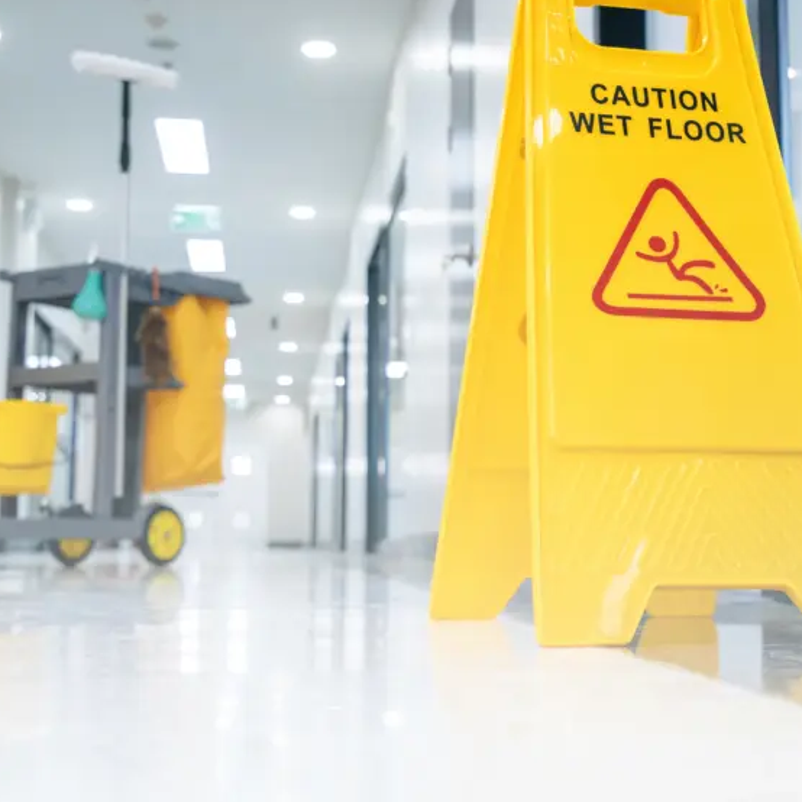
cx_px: 473
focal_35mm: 55
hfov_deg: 31.0
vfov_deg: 31.1
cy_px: 348
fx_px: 1442
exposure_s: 1/50
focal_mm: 35
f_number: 4
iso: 400
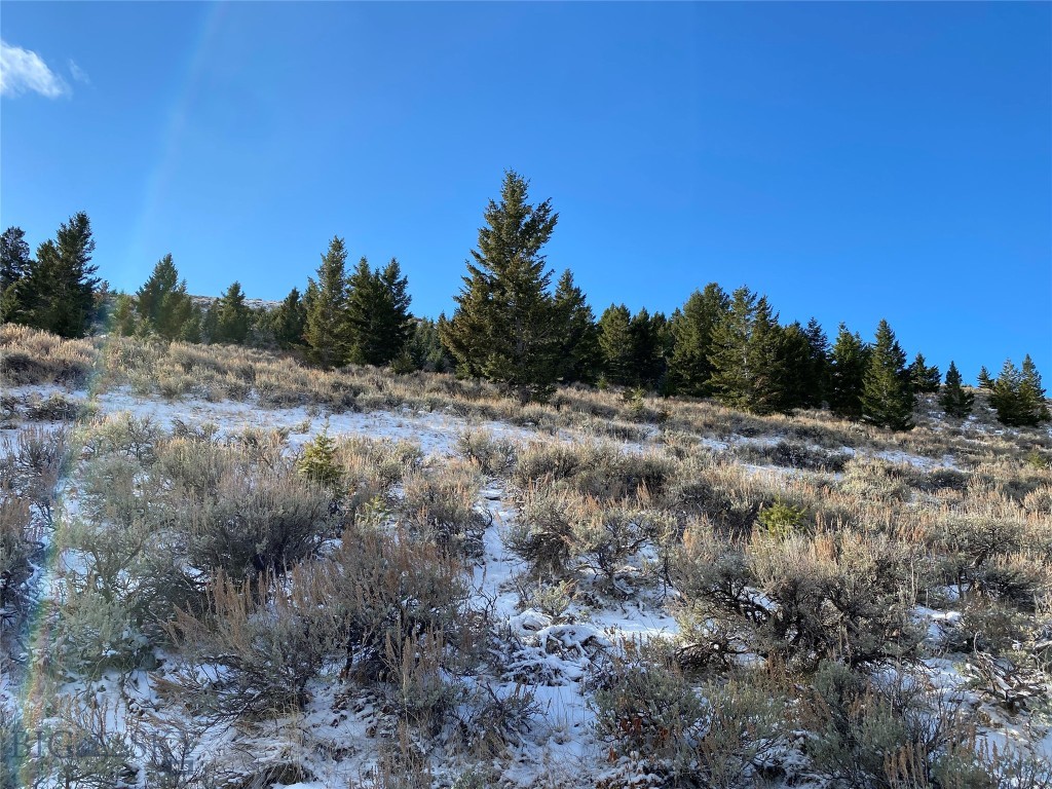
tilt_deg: +17.8
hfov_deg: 67.3
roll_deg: -4.2
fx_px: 790
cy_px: 394
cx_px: 526
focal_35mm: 26
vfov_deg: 53.1
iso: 32
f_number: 1.8
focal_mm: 4.25
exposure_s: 1/1565
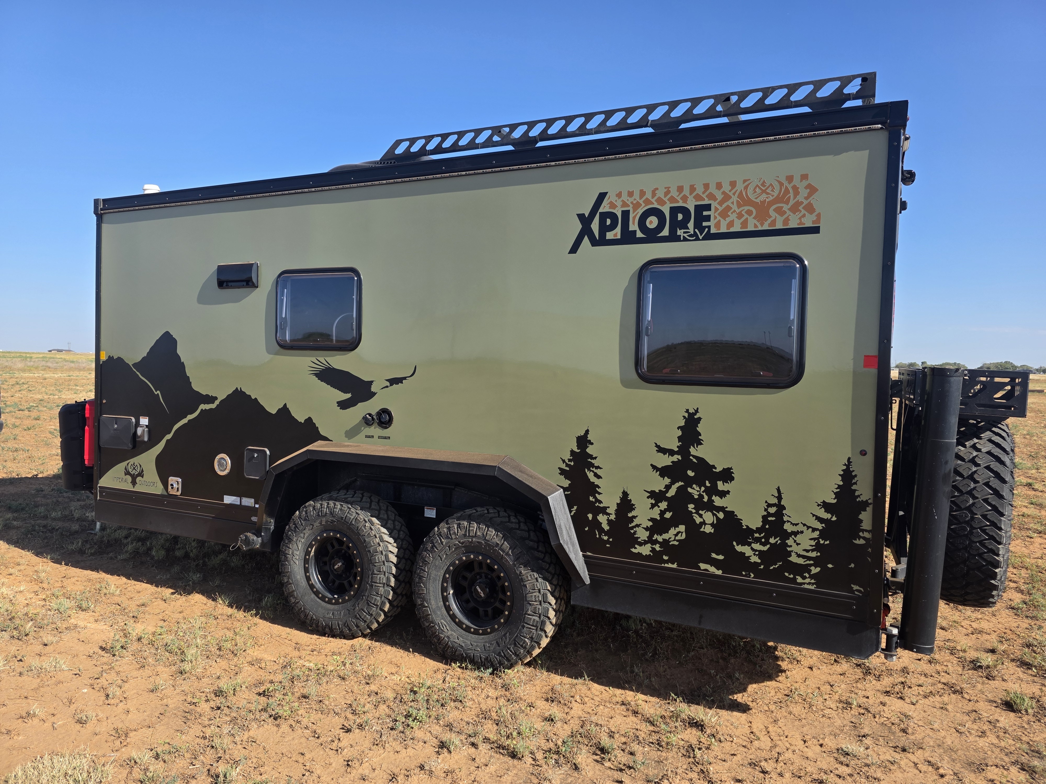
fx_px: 695
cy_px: 392
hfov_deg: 73.9
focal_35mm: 23
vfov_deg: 58.9
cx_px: 523
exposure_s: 1/2937
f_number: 1.7
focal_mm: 6.3
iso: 80
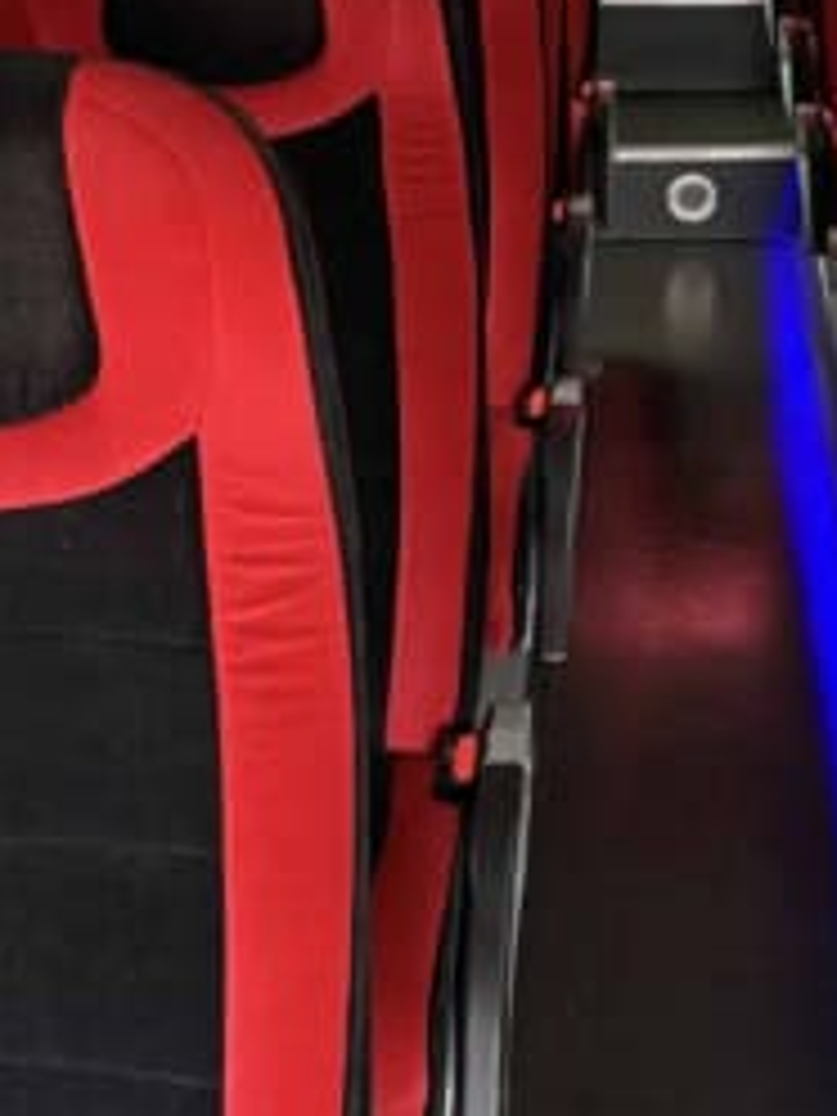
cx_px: 711
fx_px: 2160
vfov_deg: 27.9
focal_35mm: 67
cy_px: 117
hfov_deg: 21.6
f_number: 1.6
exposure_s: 1/30
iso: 640
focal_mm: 6
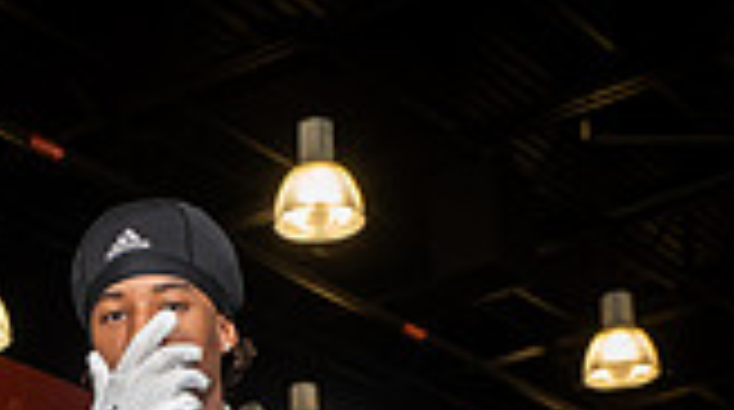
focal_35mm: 116
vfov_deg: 9.3
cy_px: 973
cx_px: 212
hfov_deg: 18.4
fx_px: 2254
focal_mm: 40
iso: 500
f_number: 5.6
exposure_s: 1/250
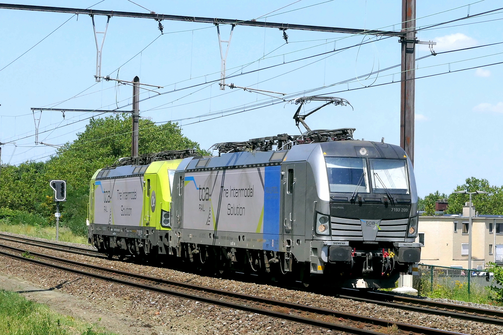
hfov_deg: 25.1
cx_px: 252
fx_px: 1131
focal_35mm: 81
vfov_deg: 16.8
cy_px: 168
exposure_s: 1/800
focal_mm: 29.8
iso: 500
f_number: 10
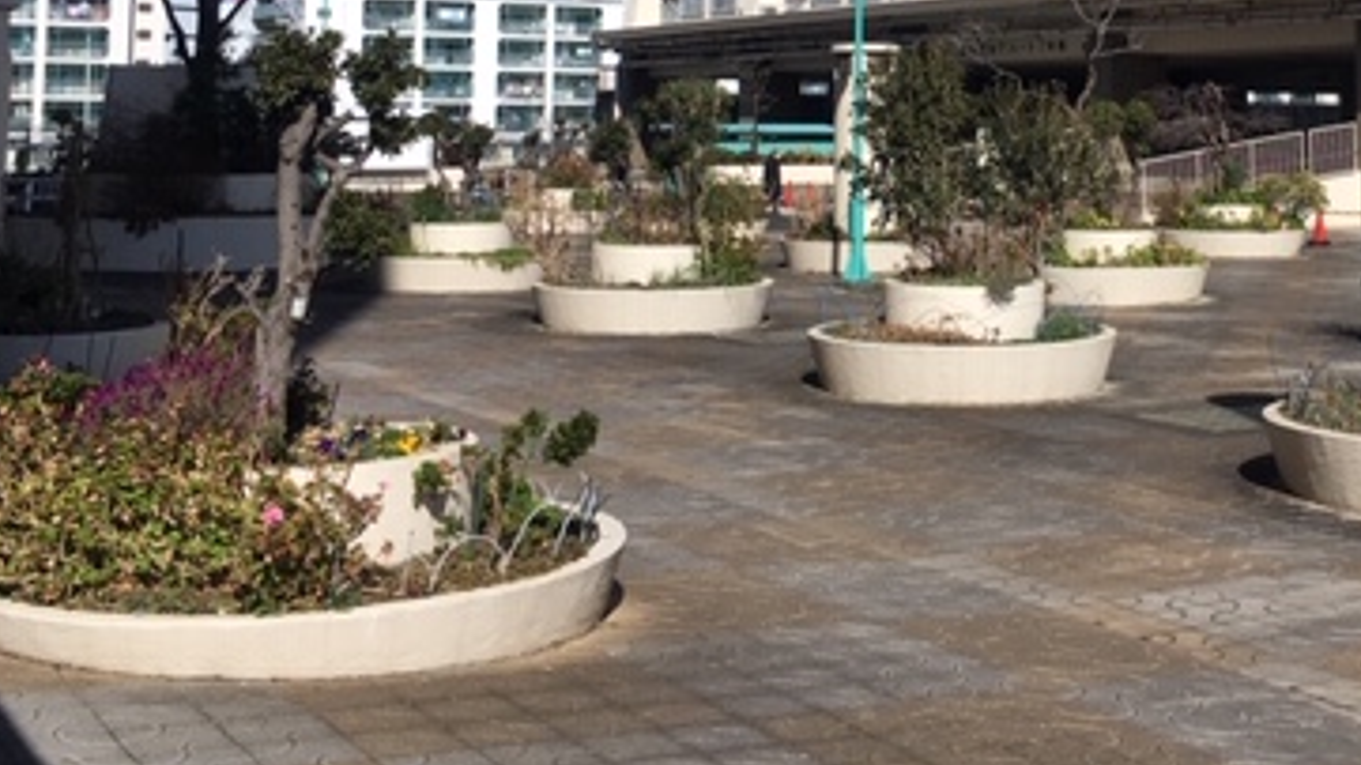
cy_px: -41
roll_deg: -0.3
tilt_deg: +5.7
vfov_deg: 20.6
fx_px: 2021
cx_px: 1025
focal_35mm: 56
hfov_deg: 36.3
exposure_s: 1/2653
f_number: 2.2
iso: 25
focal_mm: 4.15
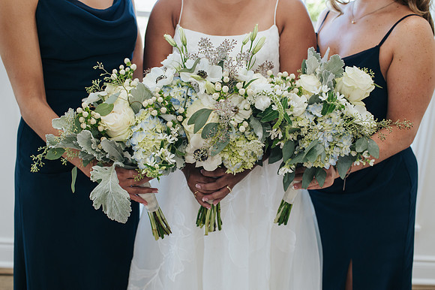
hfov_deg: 48.1
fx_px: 487
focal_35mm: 40
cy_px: 159
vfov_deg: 33.1
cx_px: 225
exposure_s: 1/200
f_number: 3.5
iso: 800
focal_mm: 35
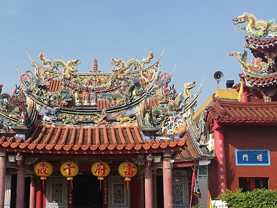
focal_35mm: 60
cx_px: 81
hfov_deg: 31.8
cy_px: 113
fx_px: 480
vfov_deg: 24.4
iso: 50
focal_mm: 4.5
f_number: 2.2
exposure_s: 1/880
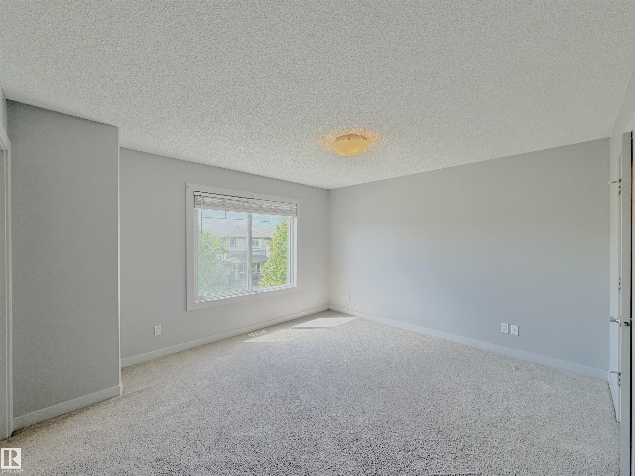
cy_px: 238
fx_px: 257
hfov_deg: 102.1
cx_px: 318
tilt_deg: -0.1
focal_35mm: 14
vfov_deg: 85.7
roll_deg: -0.3
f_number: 2.2
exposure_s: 1/120
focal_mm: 2.22
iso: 64
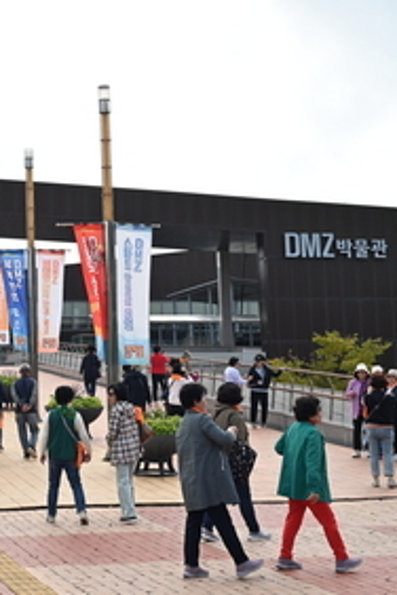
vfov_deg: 29.1
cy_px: 223
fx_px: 1141
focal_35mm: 69
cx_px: -8
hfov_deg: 19.1
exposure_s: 1/400
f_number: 5.6
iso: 100
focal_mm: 31
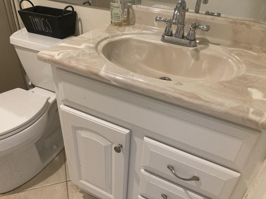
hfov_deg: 63.4
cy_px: 100
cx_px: 133
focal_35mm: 28
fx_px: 215
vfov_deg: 49.7
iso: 250
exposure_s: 1/60
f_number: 1.8
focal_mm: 3.99
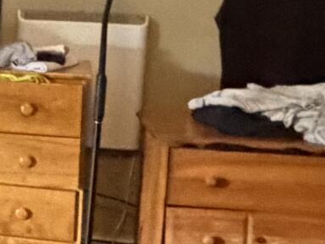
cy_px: 39
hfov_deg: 14.0
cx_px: -394
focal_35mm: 109
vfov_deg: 13.5
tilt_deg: -5.5
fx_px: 1024
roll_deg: +2.0
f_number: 2.2
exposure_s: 1/60
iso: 1000
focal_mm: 2.22
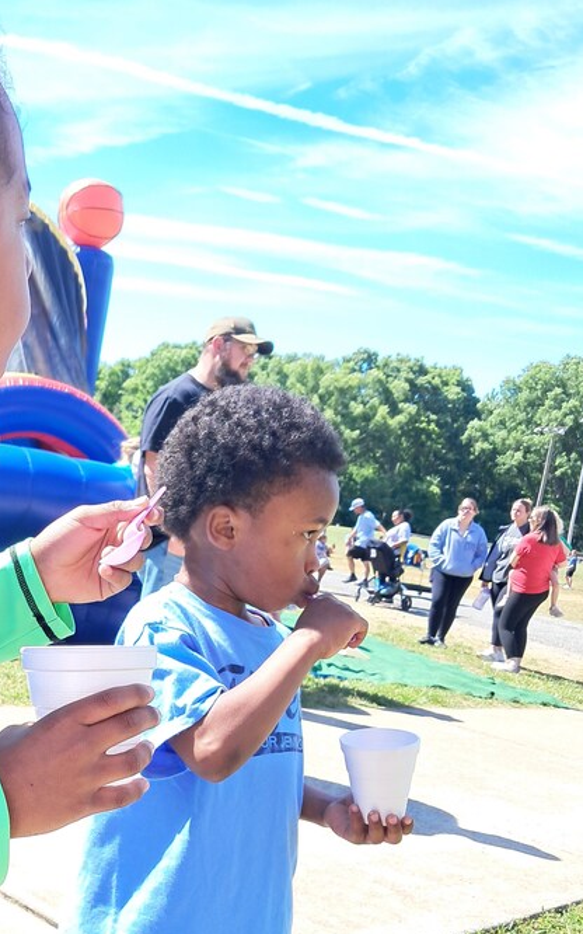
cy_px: 672
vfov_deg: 44.1
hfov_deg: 28.1
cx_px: 56
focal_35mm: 44
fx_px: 1119
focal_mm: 4
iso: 50
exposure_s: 1/212
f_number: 1.8
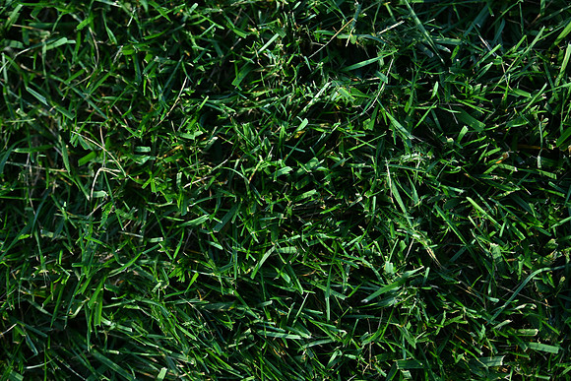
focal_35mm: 70
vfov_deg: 19.5
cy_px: 190
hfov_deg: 28.8
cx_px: 286
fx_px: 1110
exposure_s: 1/1227
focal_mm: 70
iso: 250
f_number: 3.2
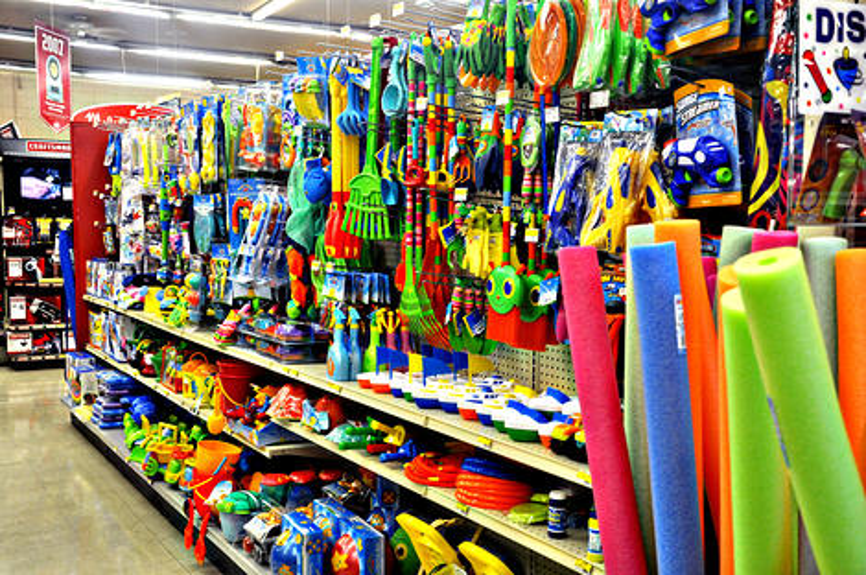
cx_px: 433
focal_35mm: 42
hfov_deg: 46.5
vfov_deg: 31.8
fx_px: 1009
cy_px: 288
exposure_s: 1/30
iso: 360
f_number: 5.6
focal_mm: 28
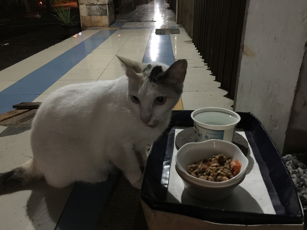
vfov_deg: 48.2
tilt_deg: -22.0
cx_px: 154
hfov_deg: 61.7
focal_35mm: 29
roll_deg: +1.1
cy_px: 115
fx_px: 257
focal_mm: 4.15
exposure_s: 1/4
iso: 125
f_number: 2.2
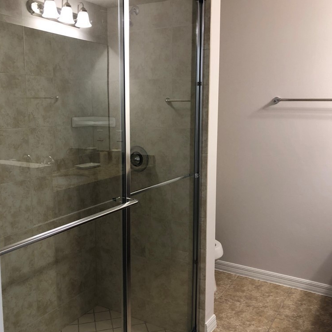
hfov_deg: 48.4
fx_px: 369
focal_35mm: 34
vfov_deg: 48.4
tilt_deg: -9.0
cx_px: 169
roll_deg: -1.1
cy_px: 164
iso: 40
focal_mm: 3.99
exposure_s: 1/20
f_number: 1.8
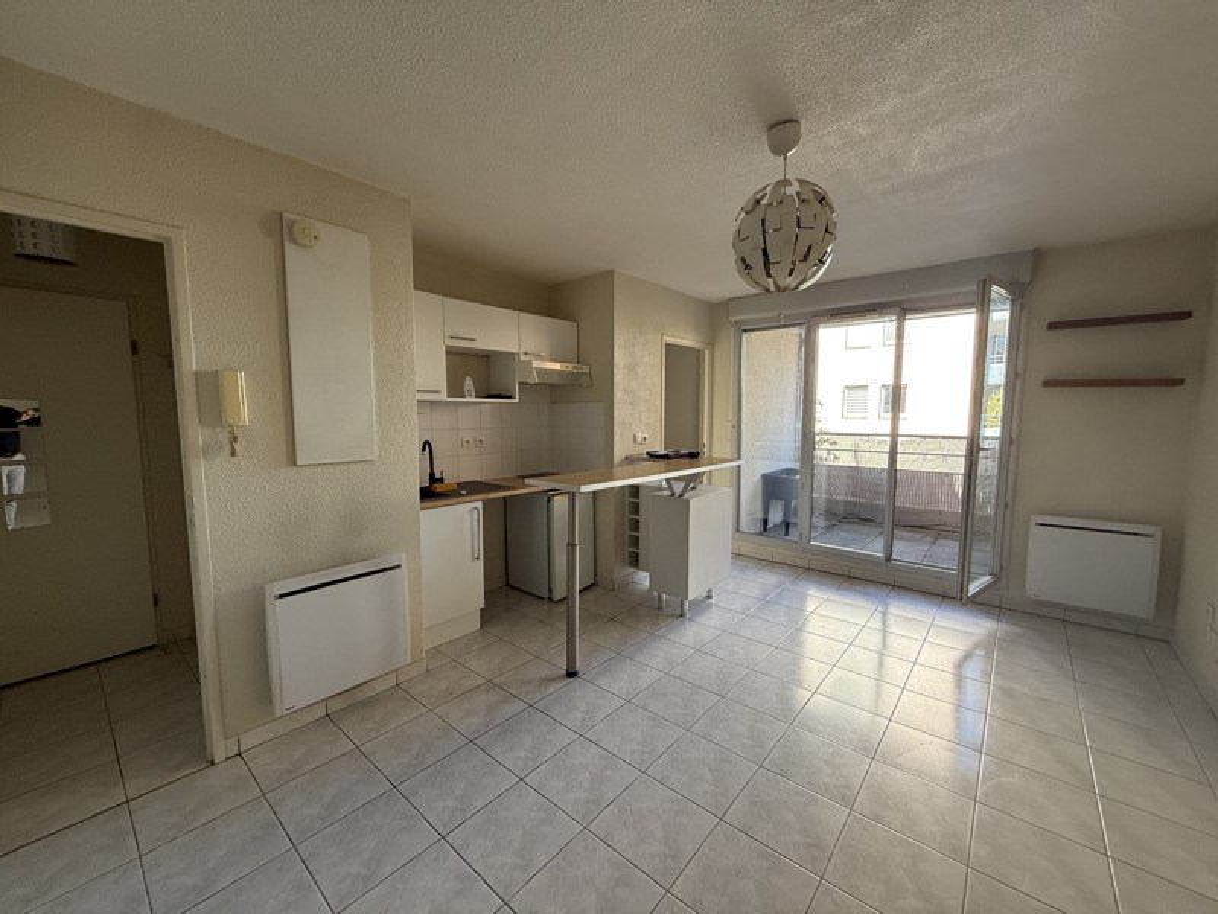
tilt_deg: -4.7
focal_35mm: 14
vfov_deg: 85.7
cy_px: 457
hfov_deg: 102.1
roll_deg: +0.1
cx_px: 609
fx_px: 493
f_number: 2.2
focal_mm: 2.22
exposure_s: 1/99
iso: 125
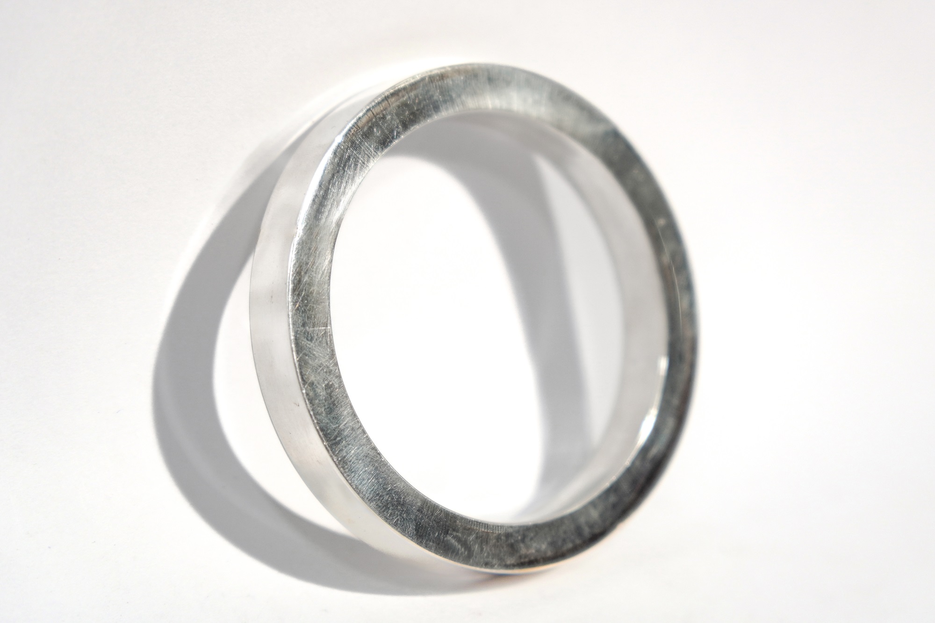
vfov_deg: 13.0
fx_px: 2727
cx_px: 468
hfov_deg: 19.5
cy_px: 312
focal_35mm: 105
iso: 125
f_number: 2.8
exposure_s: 1/160
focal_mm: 70
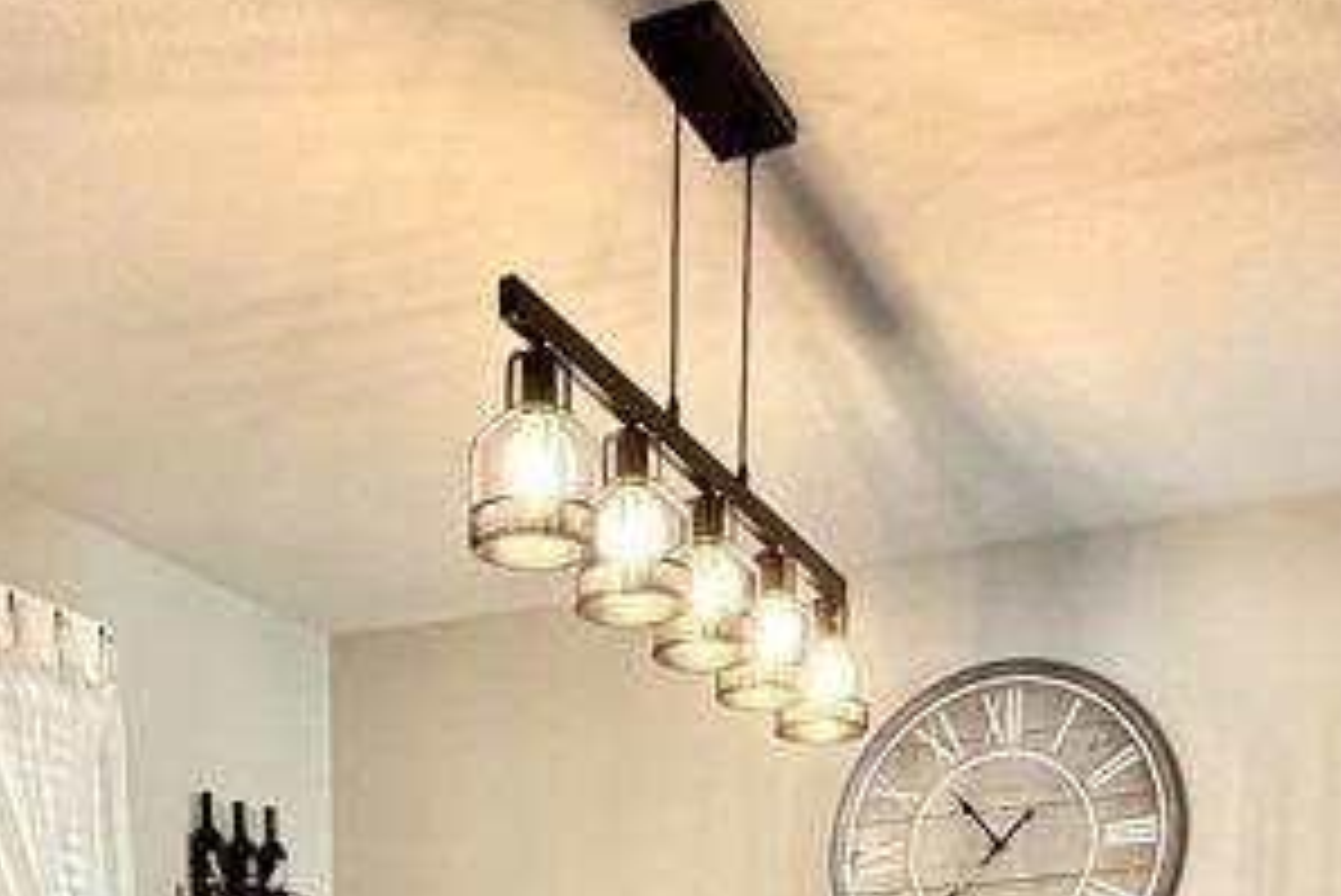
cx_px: 549
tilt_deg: -10.2
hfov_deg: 39.4
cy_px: 1481
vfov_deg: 21.0
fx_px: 1863
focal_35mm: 50
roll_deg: +0.2
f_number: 2.2
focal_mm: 2.22
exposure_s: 1/60
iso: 320
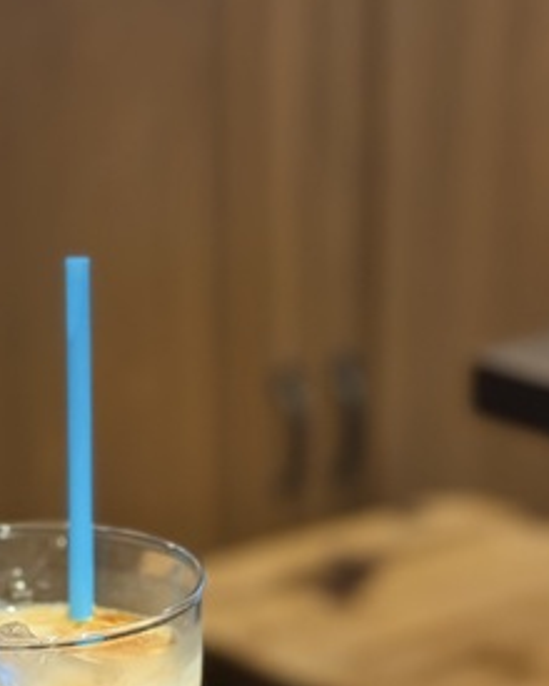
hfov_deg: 13.2
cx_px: 115
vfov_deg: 16.4
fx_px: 2356
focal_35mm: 116
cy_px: 616
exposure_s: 1/33
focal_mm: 6.76
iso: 320
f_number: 1.78
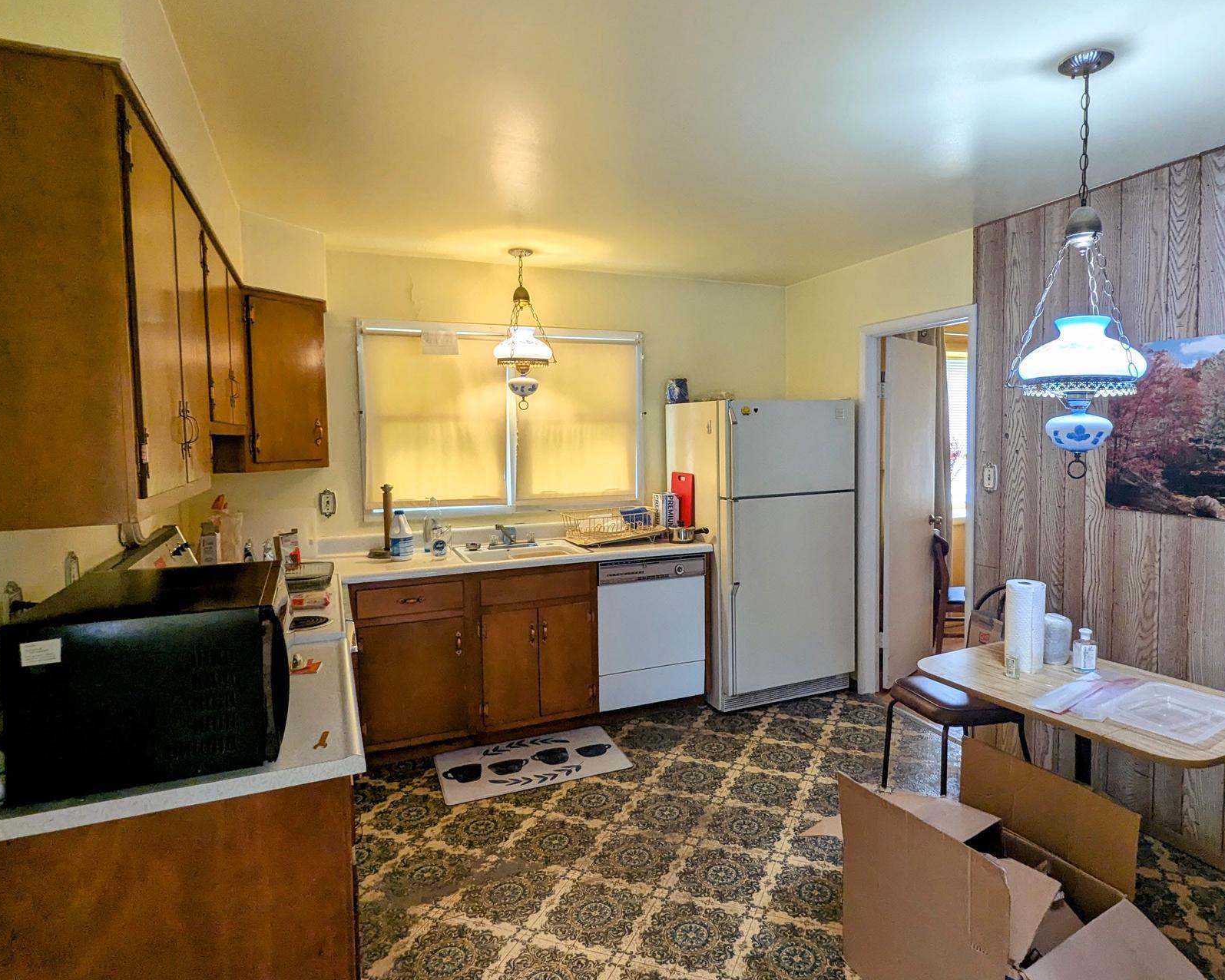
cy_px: 476
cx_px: 680
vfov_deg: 68.1
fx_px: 725
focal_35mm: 20
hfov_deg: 80.1
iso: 116
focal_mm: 2.35
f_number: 2.2
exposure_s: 1/58.5
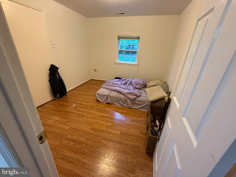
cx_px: 118
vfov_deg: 85.7
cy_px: 88
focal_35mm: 14
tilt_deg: -23.0
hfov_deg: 102.1
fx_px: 95
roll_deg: -3.3
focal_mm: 2.22
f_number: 2.2
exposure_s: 1/60
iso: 400
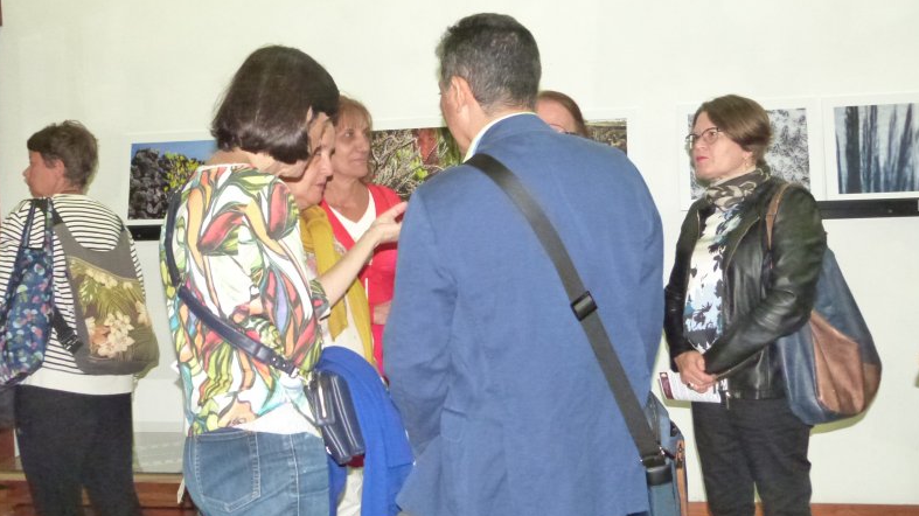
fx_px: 999
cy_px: 245
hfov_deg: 49.4
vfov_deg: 29.0
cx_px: 457
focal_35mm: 41
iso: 1600
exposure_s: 1/60
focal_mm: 6.5
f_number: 3.1
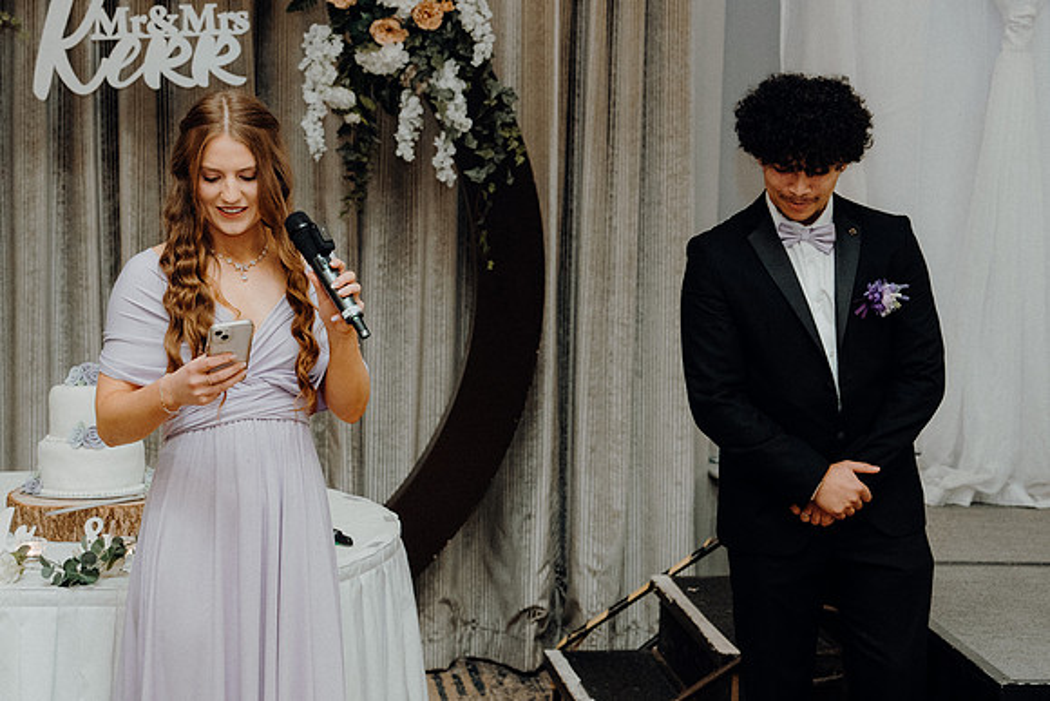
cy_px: 350
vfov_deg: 18.7
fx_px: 2130
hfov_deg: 27.7
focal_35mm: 73
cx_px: 525
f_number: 3.5
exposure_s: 1/200
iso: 2500
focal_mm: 49
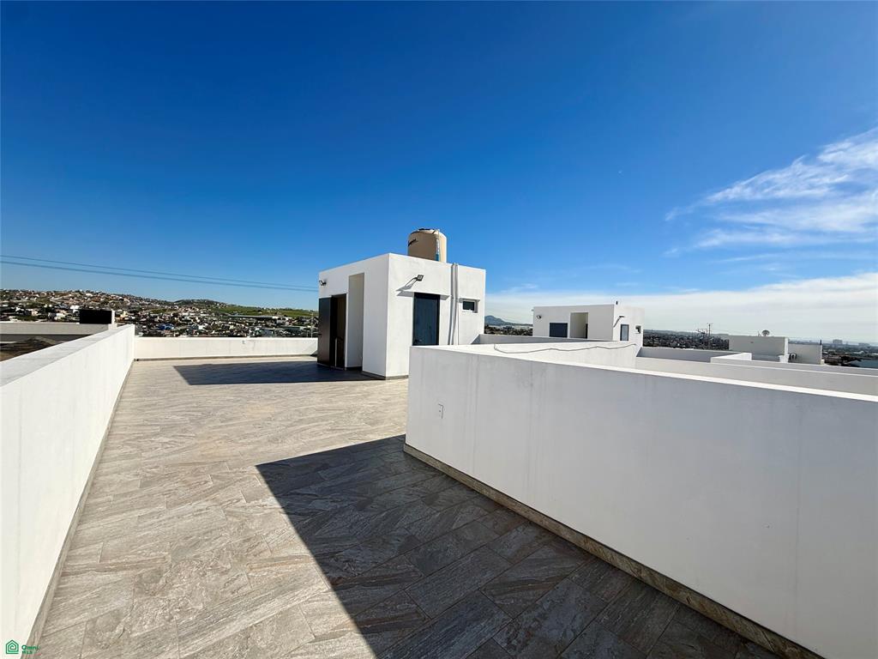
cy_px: 330
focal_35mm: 14
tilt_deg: +0.0
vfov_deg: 85.7
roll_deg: -2.3
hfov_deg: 102.1
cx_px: 439
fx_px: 355
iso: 50
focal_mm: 2.22
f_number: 2.2
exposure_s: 1/4762
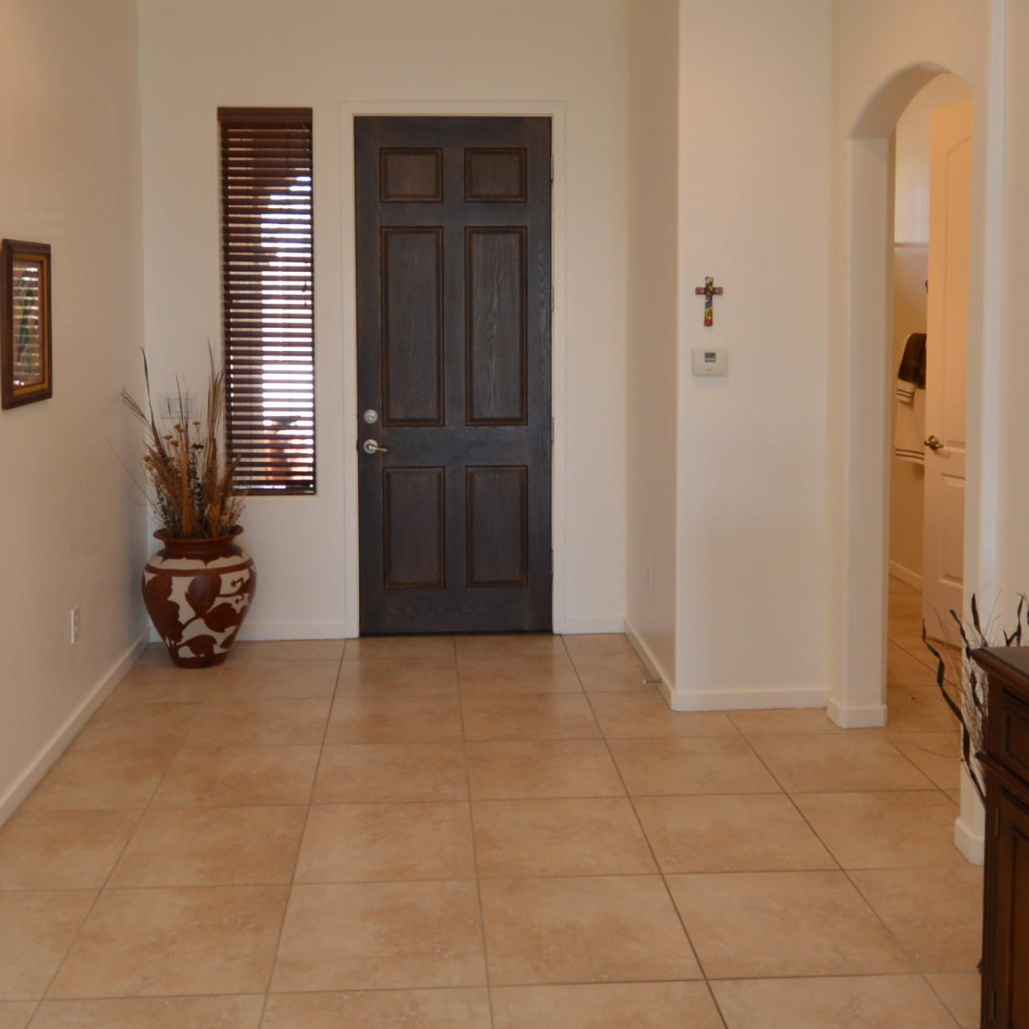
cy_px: 355
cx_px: 490
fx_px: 1110
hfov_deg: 49.7
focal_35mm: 33
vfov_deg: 49.0
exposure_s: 1/60
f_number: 3.5
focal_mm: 10
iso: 400
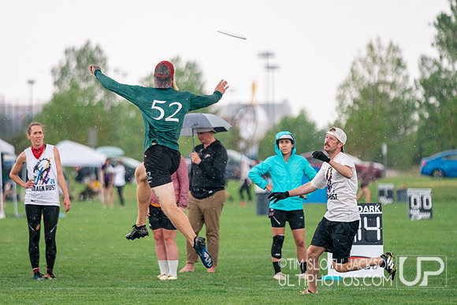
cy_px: 152
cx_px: 182
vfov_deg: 4.5
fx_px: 3838
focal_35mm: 302
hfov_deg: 6.8
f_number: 2.8
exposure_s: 1/2500
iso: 640
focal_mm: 200
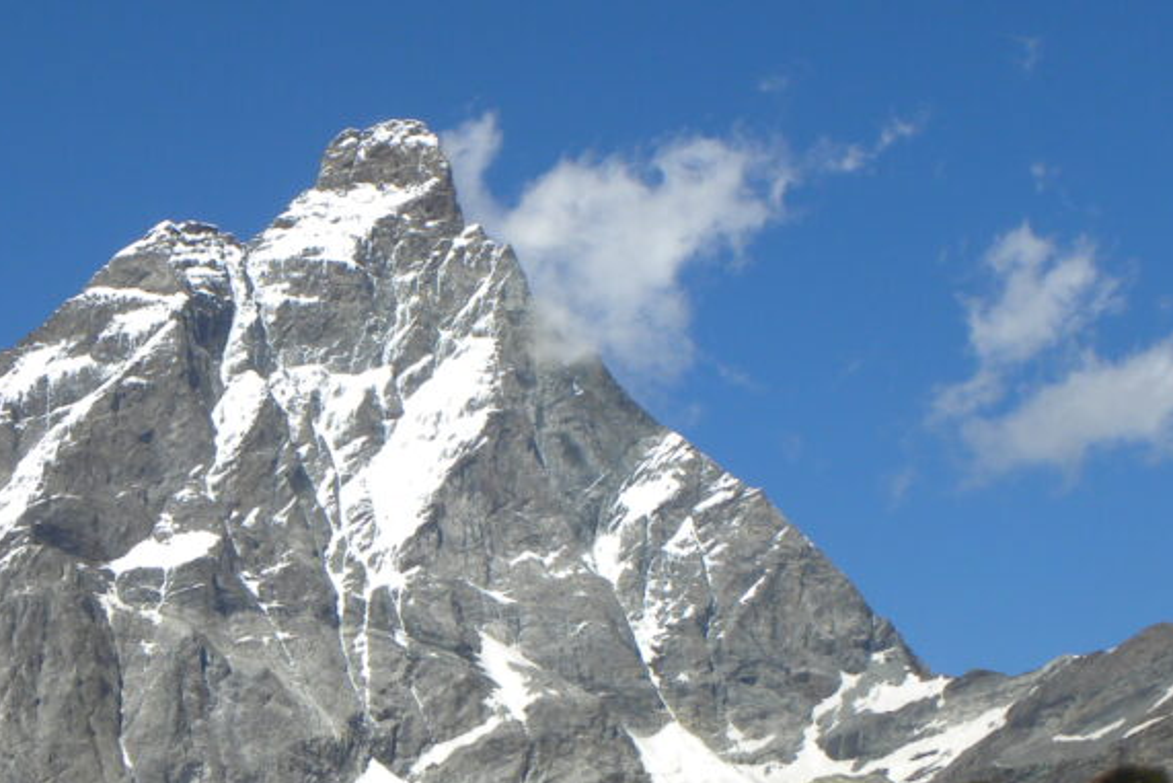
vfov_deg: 14.1
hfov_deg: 20.9
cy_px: 343
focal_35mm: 97
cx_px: 306
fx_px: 3161
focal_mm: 9.2
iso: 64
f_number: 6.3
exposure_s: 1/420
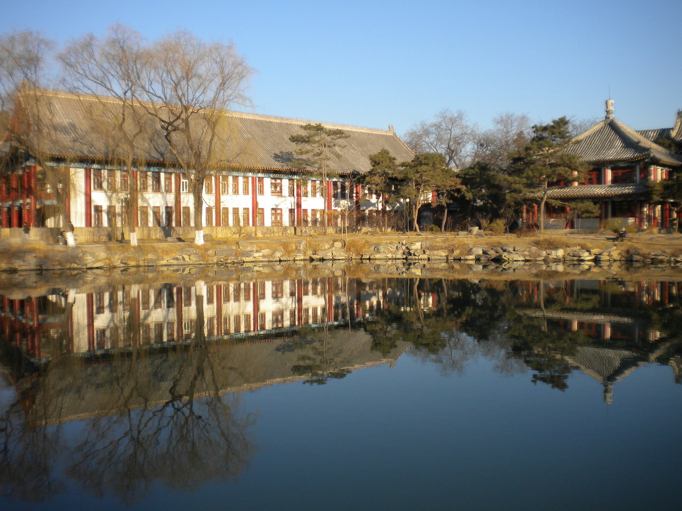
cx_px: 341
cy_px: 256
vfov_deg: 40.7
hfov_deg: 52.6
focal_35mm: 35
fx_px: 690
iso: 80
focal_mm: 6.3
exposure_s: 1/402
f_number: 4.6
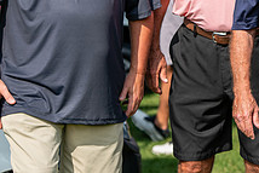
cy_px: -37
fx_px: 2052
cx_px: 310
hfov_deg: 7.2
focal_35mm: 285
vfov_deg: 4.8
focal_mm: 105
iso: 80
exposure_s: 1/800
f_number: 4
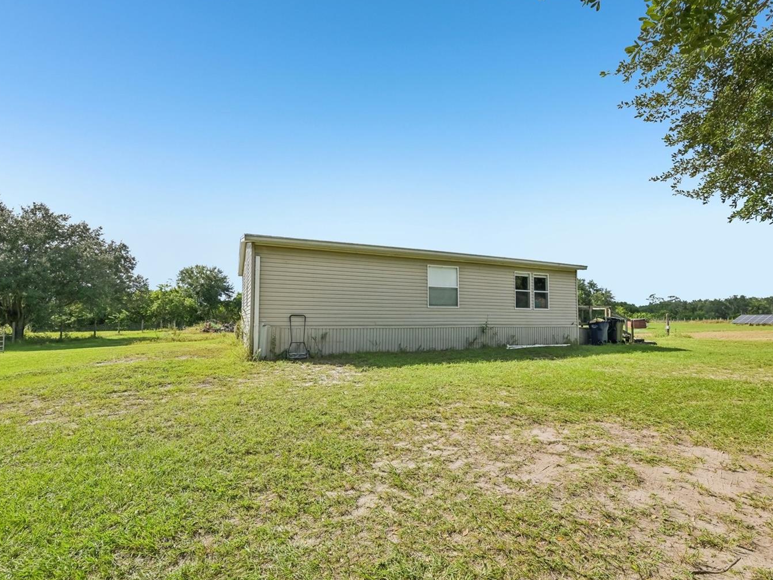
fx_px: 357
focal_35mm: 16
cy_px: 301
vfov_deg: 78.1
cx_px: 396
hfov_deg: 94.5
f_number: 8
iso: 400
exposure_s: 1/1600
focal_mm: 14
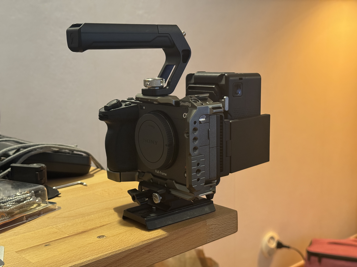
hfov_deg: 39.7
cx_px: 178
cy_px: 134
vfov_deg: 30.3
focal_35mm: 48
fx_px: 495
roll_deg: +0.9
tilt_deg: -9.7
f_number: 1.78
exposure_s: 1/26
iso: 800
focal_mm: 6.76
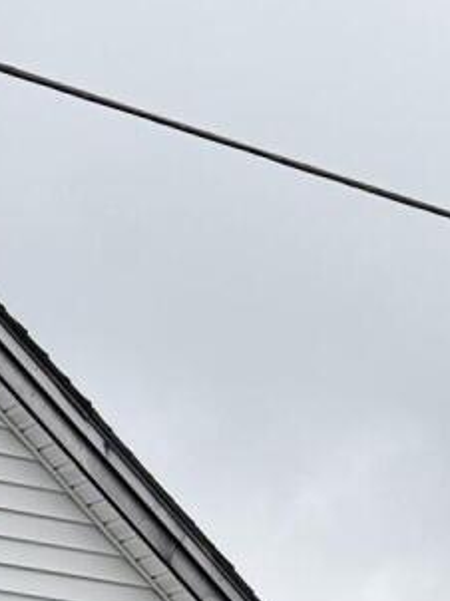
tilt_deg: -6.8
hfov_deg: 9.0
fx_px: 2760
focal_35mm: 159
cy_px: 1570
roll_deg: -1.5
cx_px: -283
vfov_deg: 10.3
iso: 80
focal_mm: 6.76
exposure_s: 1/2299
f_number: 1.78
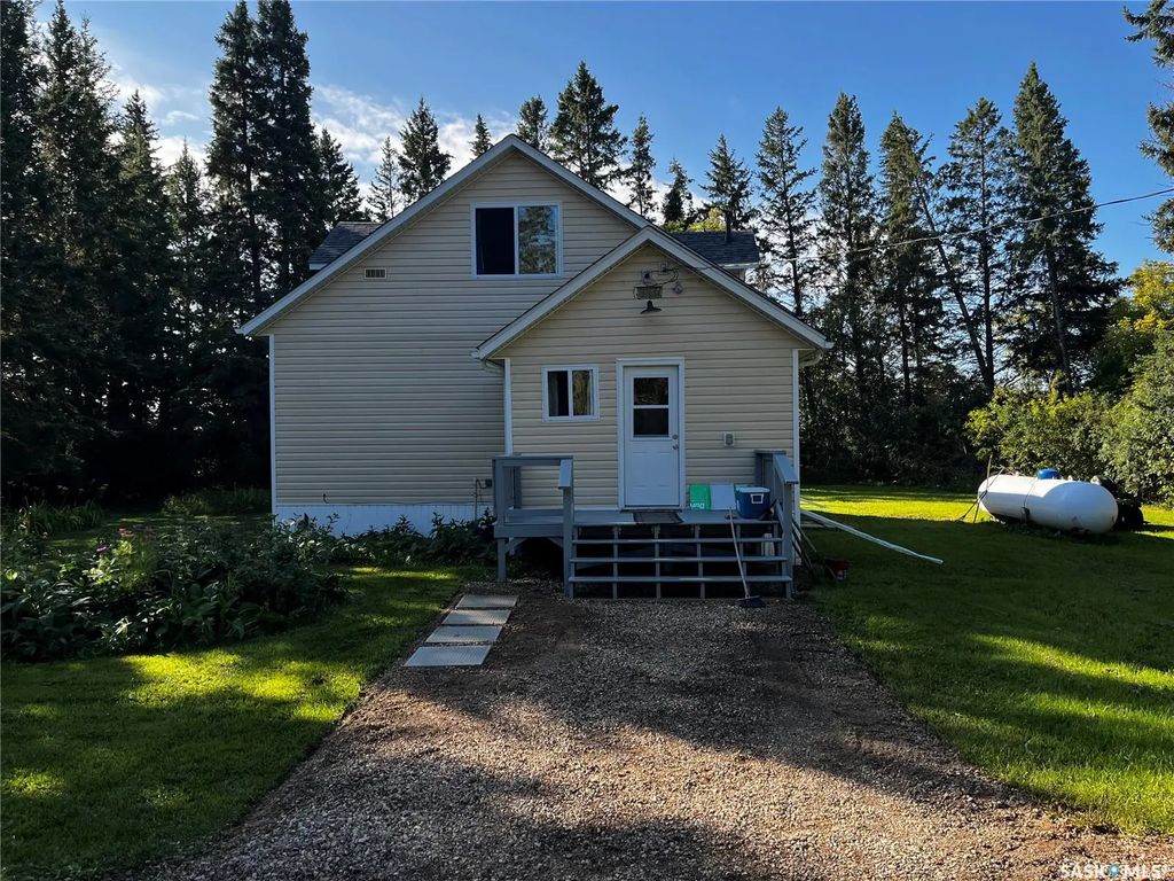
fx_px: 882
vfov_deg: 53.1
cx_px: 587
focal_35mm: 26
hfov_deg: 67.3
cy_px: 440
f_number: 1.6
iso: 50
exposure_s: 1/2137
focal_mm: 5.1
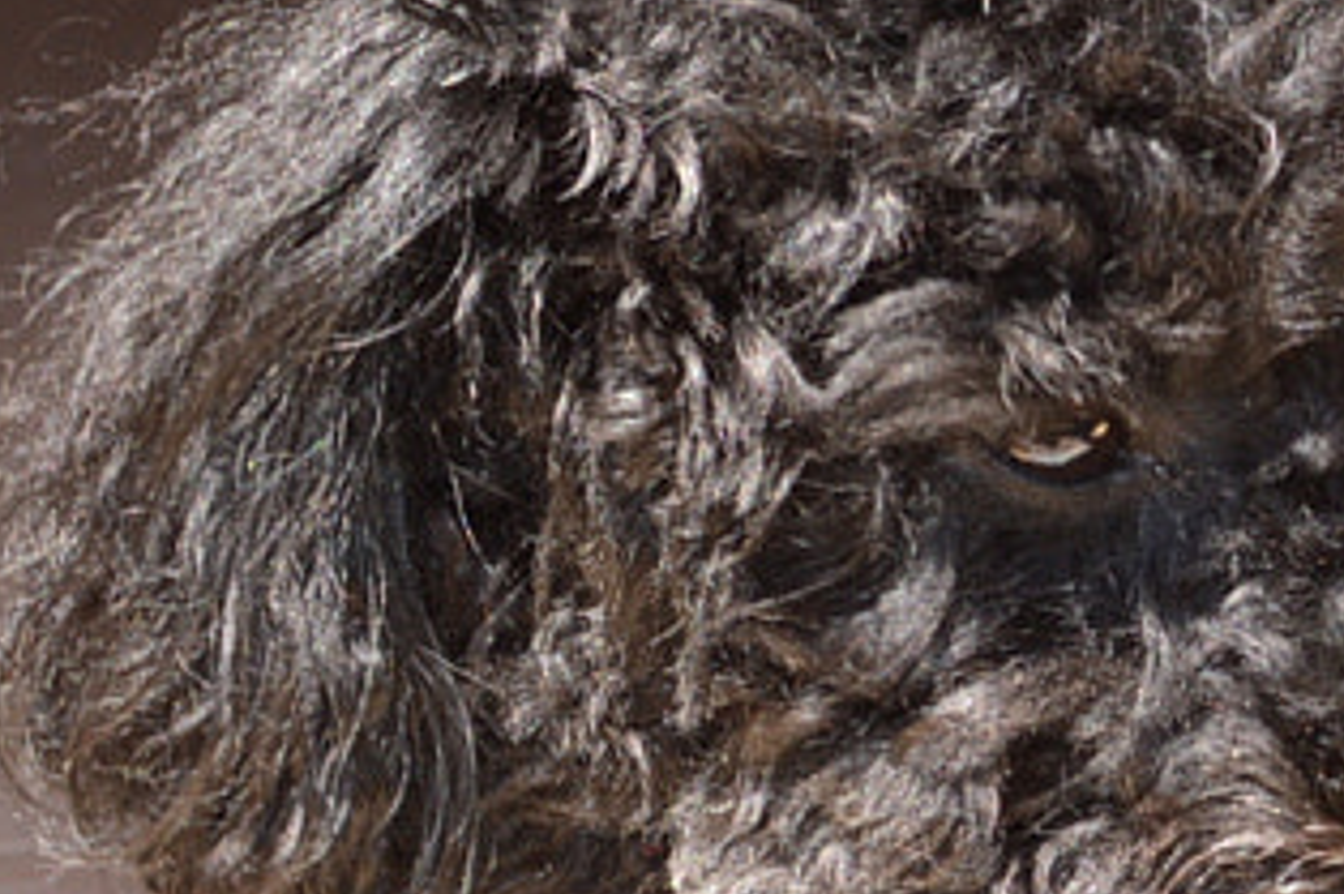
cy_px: 586
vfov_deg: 8.2
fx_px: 6268
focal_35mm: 168
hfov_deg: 12.0
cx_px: 1519
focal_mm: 22
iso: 100
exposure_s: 1/80
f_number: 8
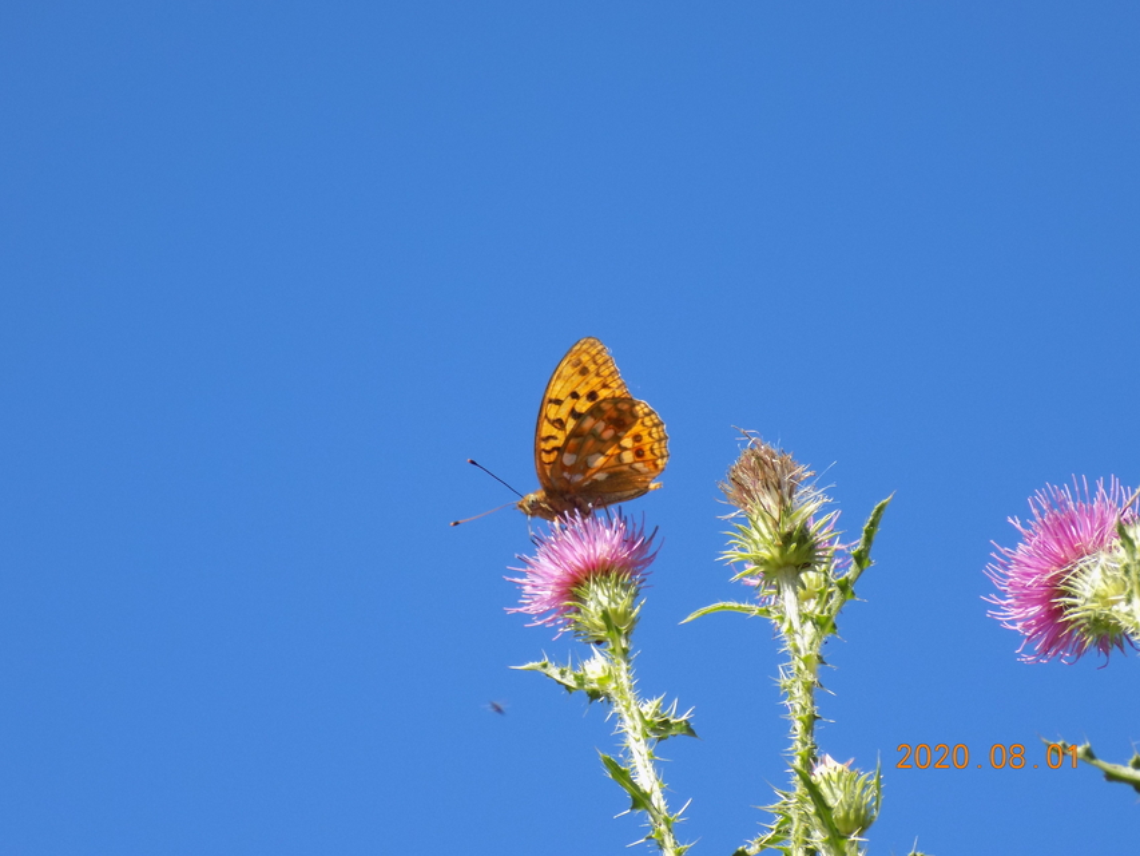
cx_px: 570
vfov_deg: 12.6
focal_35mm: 118
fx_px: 3887
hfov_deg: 16.7
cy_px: 428
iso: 80
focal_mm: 20.9
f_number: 4.8
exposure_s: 1/250
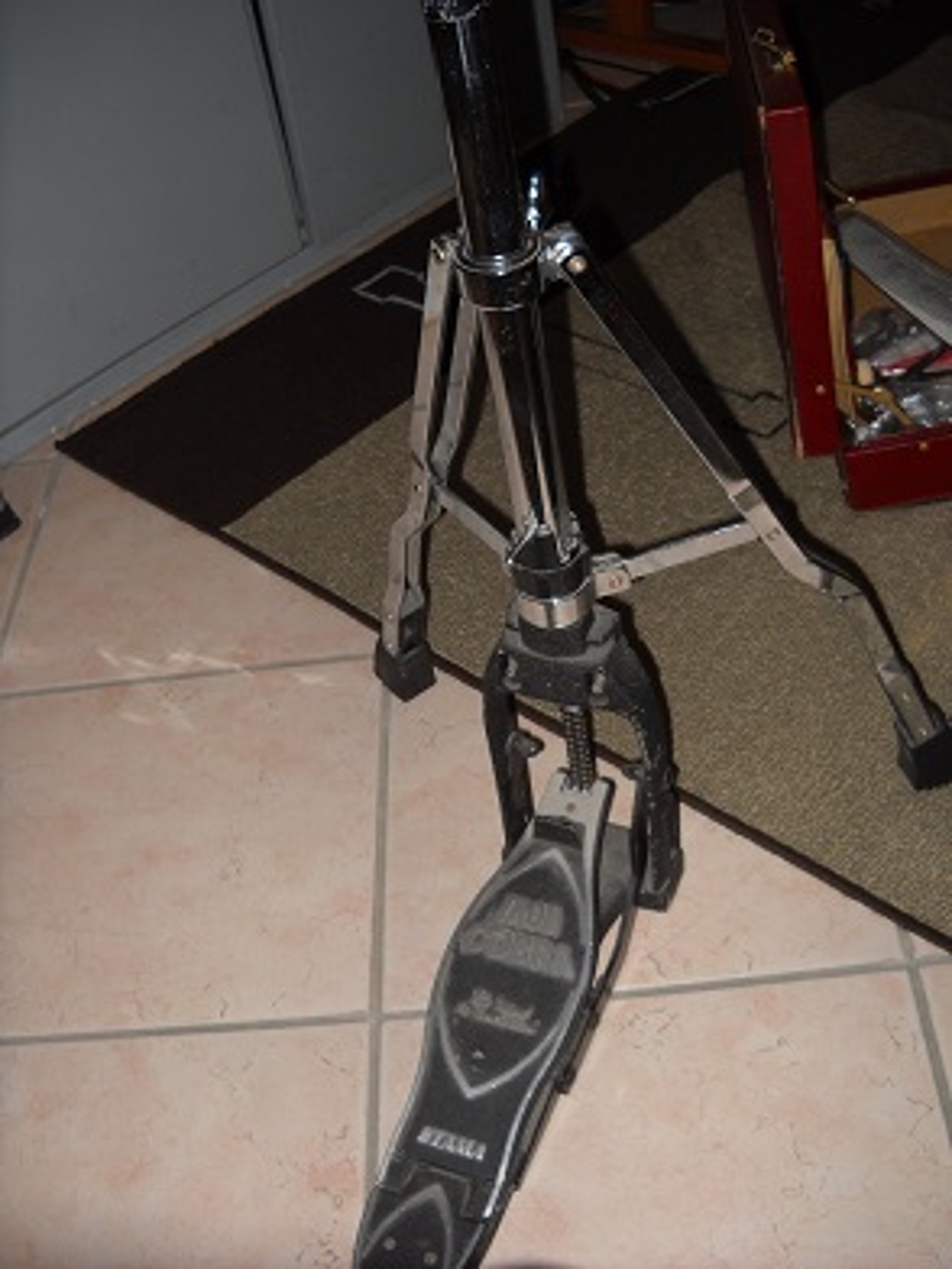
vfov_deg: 45.8
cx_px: 476
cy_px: 634
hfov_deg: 35.1
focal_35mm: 41
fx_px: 1503
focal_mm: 6.72
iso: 64
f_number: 3.1
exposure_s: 1/30
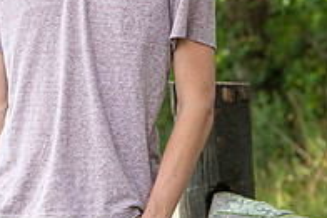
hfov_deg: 5.7
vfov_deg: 3.8
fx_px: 3281
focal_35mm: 361
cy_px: 17
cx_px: 153
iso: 500
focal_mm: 122
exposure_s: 1/200
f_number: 6.3
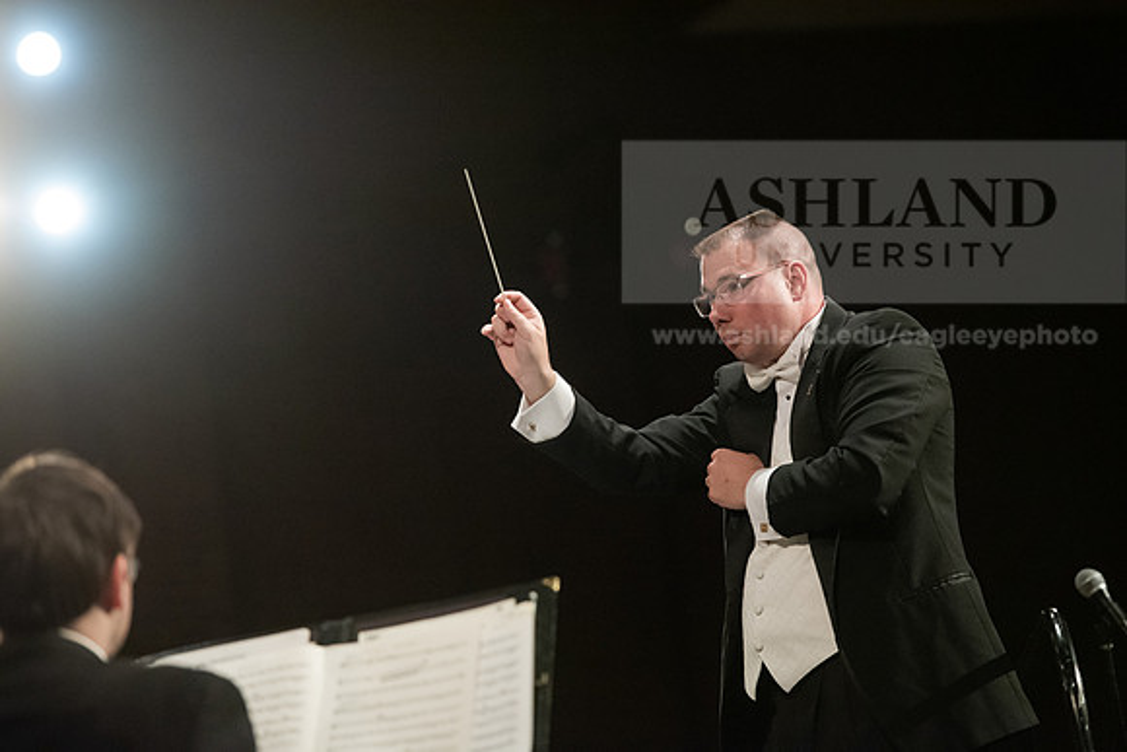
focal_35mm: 170
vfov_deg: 8.1
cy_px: 376
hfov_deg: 12.1
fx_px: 5323
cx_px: 564
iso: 5000
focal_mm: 170
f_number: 3.5
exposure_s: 1/200
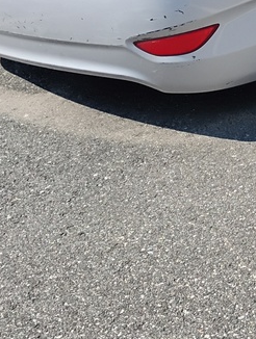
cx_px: 328
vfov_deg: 18.7
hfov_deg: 13.9
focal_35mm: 103
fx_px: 1012
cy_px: 21
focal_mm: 4.26
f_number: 1.8
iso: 100
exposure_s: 1/763
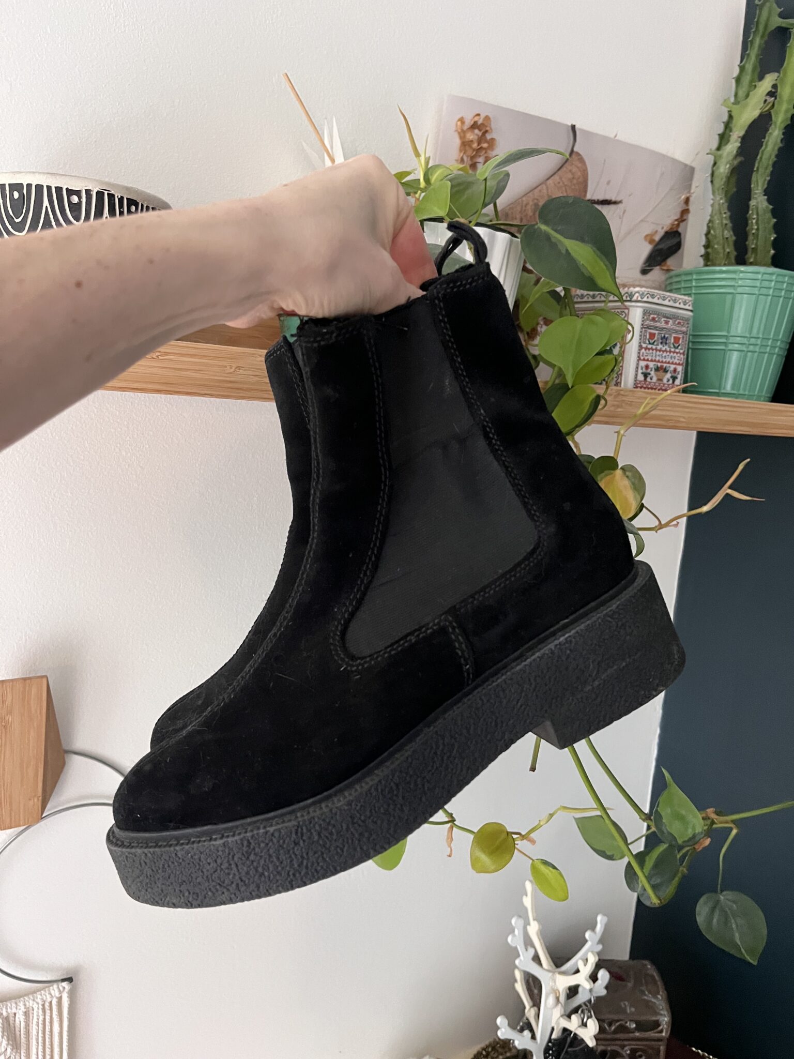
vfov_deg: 67.3
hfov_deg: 53.1
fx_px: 795
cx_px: 397
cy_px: 530
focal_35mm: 26
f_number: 1.6
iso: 500
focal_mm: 5.1
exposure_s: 1/60
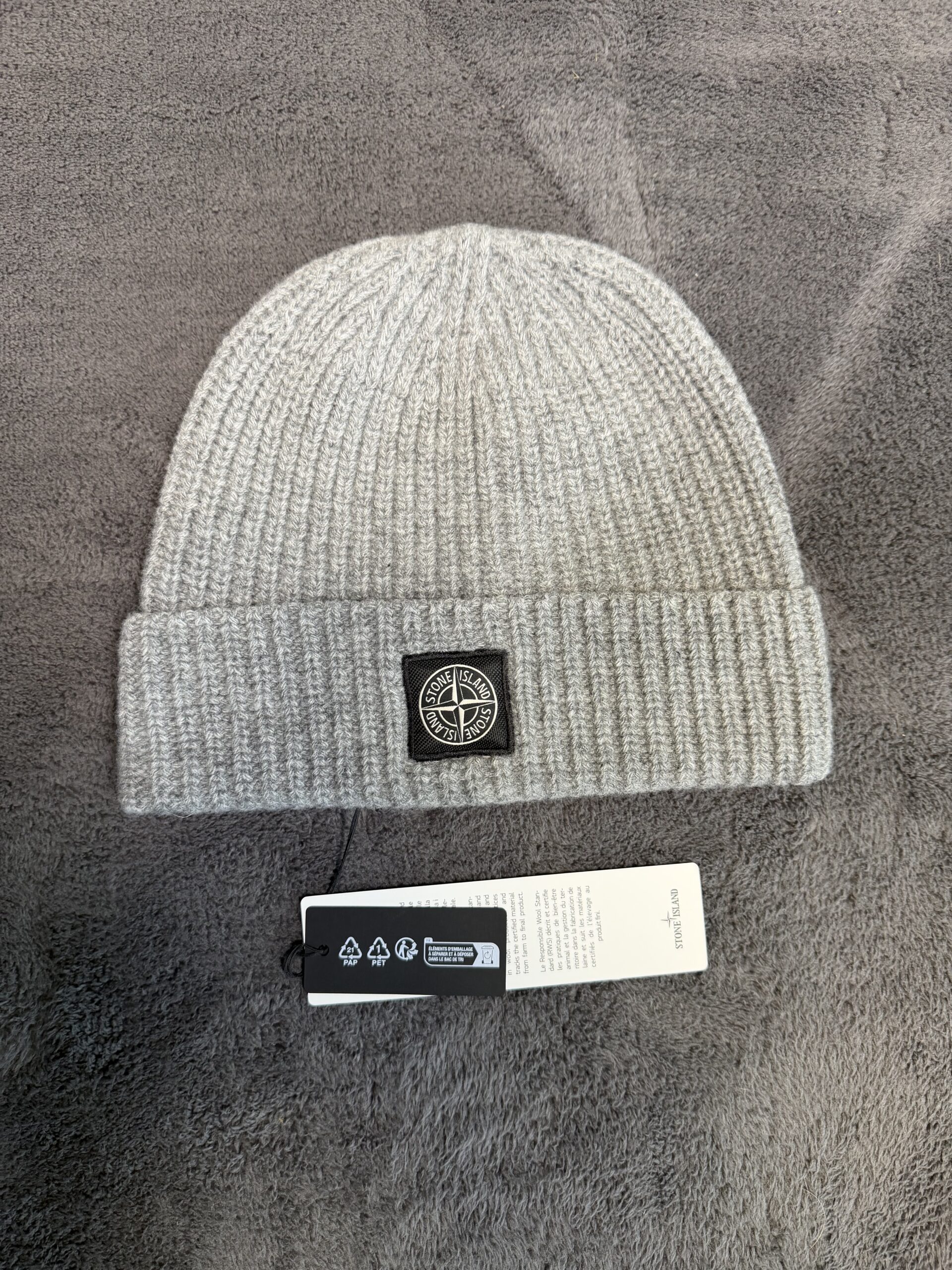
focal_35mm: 24
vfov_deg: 71.6
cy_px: 635
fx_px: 880
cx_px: 476
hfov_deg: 56.8
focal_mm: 6.76
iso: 200
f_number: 1.78
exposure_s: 1/75
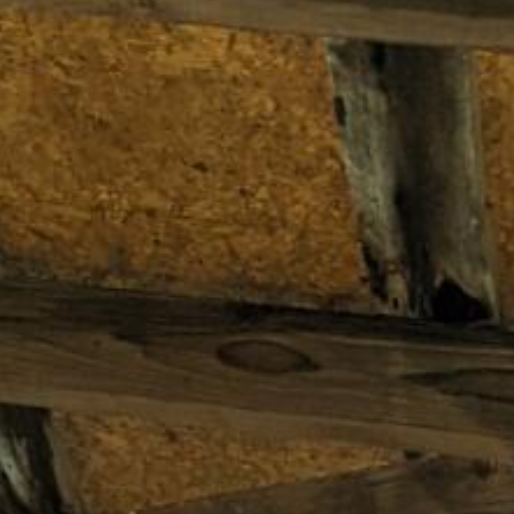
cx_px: -454
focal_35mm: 216
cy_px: 2103
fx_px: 3629
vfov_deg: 6.4
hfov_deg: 7.8
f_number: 1.73
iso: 55
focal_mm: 4.38
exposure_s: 1/2924
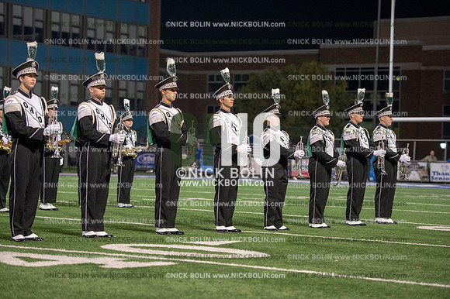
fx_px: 1312
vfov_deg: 13.0
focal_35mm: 105
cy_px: 150
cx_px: 225
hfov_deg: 19.5
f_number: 2.8
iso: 2500
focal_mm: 105
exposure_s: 1/200
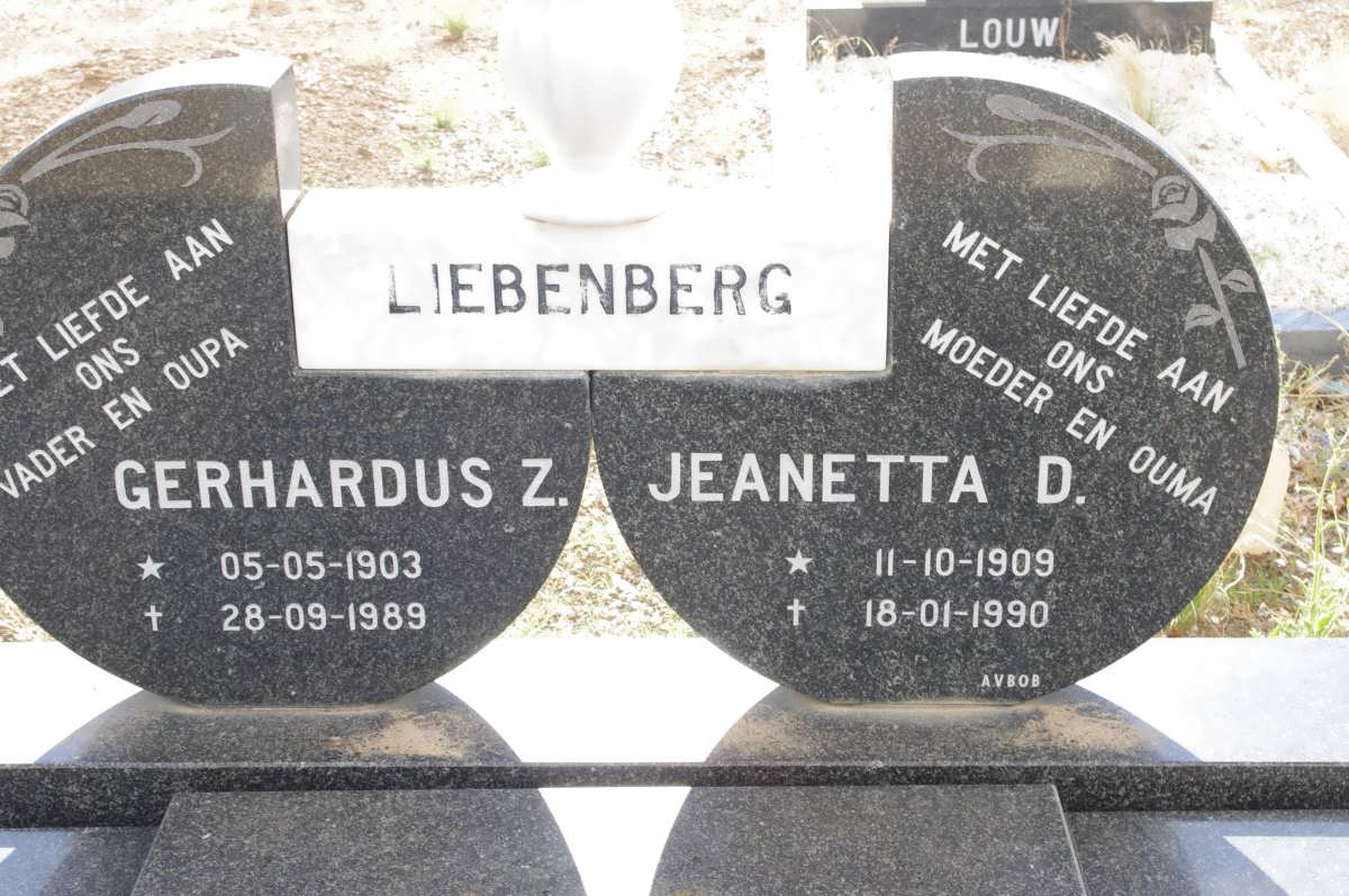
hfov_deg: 35.1
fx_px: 2133
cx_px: 674
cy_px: 448
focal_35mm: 57
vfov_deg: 23.7
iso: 800
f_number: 11
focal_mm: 37.5
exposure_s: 1/125
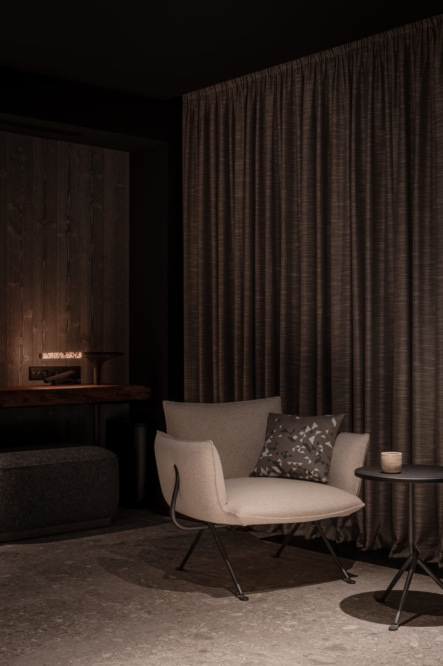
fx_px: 906
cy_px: 333
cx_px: 222
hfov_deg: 27.5
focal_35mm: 49
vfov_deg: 40.4
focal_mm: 49
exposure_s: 1/10
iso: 200
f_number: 10
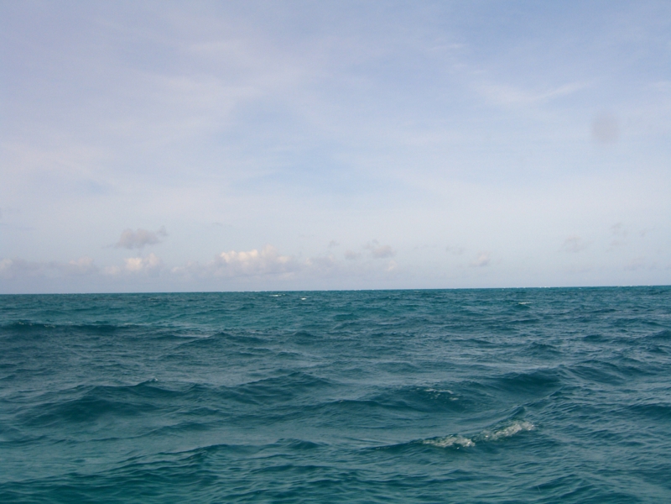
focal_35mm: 38
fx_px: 737
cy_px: 252
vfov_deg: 37.7
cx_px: 336
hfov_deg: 49.0
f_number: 8
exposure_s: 1/320
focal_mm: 7.9
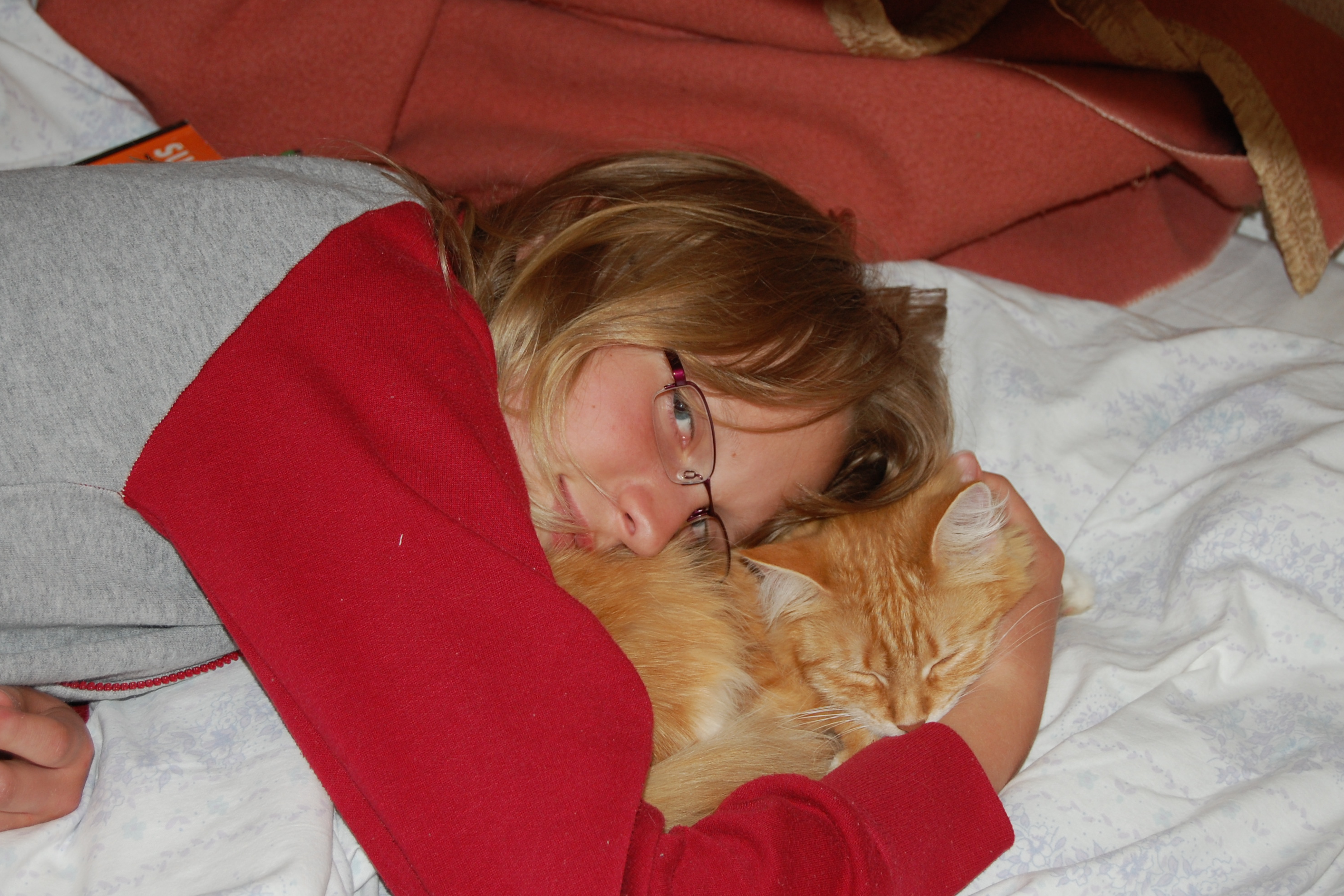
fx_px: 2837
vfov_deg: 17.9
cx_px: 665
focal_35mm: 76
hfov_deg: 26.7
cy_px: 445
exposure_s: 1/60
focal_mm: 50
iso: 400
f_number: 5.6
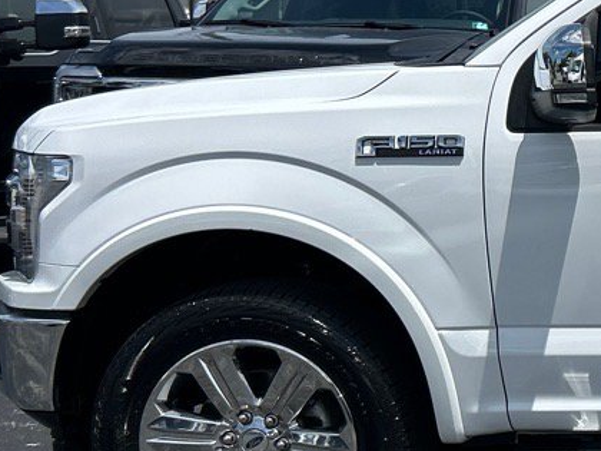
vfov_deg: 14.9
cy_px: 215
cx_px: 1057
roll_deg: -1.3
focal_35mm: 99
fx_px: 1719
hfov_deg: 16.7
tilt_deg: -6.8
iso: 50
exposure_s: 1/8696
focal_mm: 5.7
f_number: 1.5
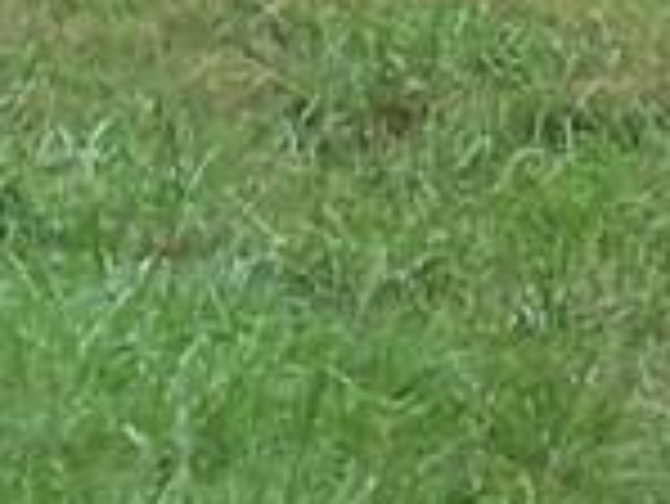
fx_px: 8930
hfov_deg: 4.3
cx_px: 710
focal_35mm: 461
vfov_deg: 3.2
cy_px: -626
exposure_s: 1/350
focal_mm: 11.1
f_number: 3.2
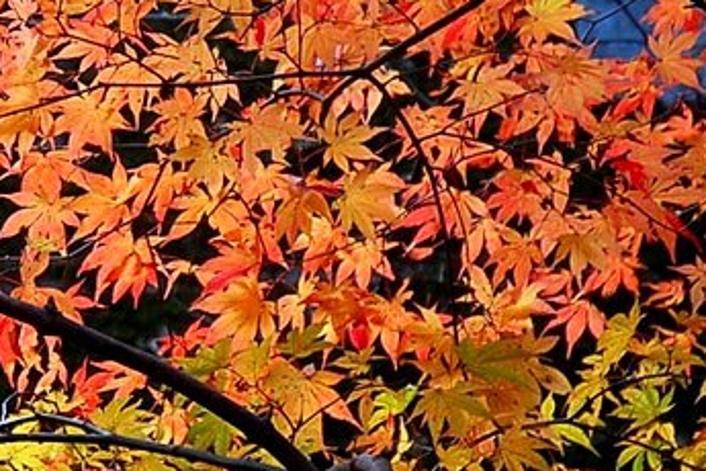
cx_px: -135
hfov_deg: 7.6
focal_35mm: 267
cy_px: 327
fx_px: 5236
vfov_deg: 5.1
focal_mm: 60
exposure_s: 1/125
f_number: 4.5
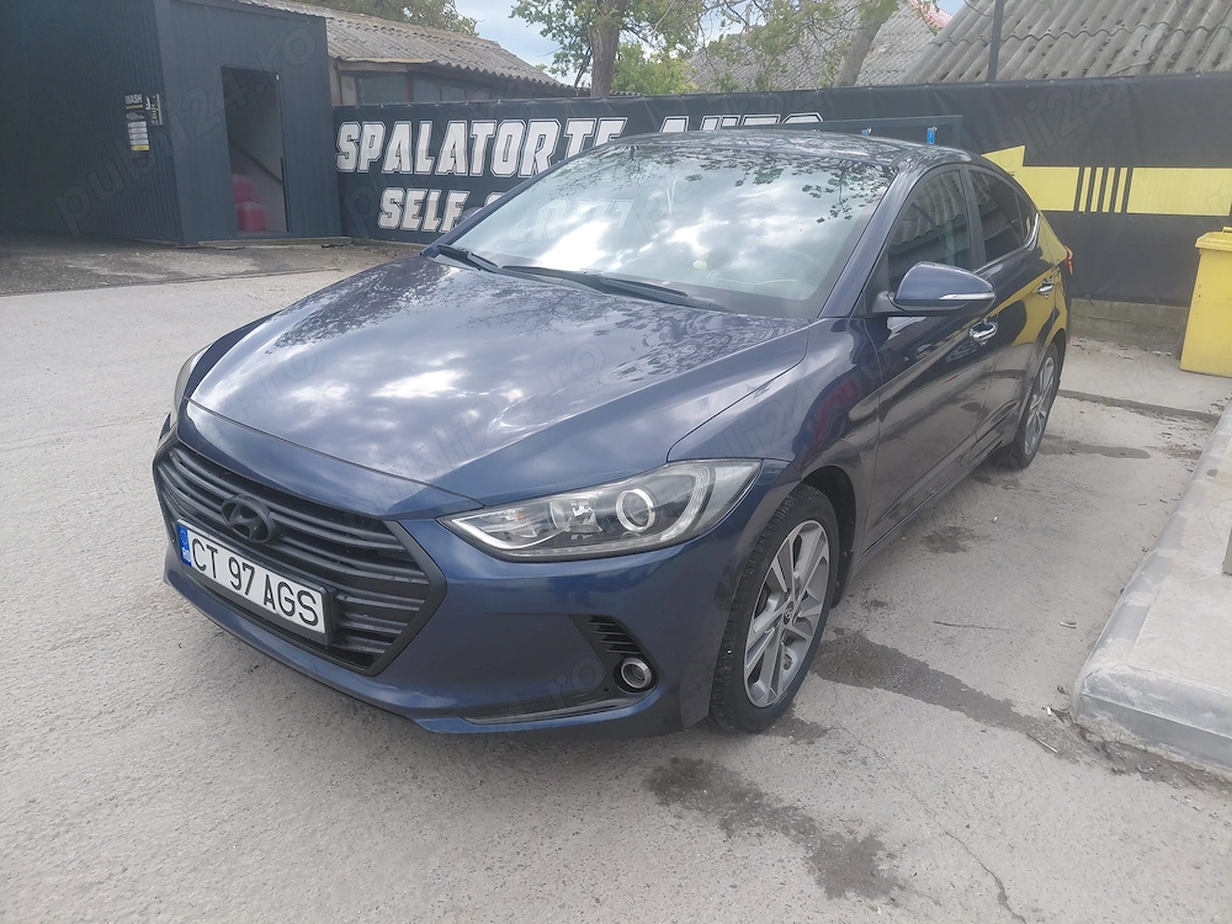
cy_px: 462
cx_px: 616
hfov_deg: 69.4
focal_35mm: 25
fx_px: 890
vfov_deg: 54.9
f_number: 1.8
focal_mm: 4.69
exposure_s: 1/868
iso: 50
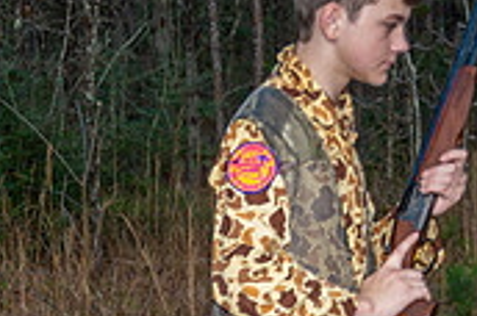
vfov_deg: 8.1
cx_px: 297
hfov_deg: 12.2
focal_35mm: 169
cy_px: 308
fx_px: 2235
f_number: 5.6
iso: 250
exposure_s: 1/125
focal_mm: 50
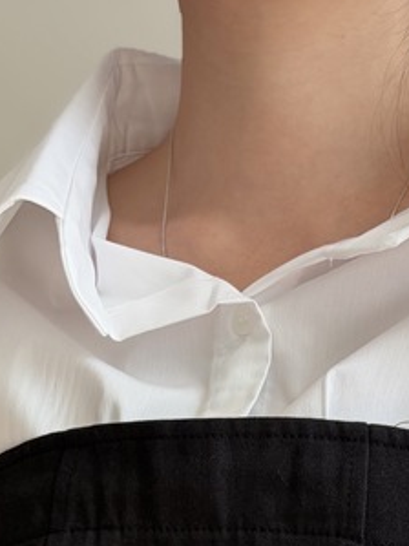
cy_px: 853
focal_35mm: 87
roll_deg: -1.8
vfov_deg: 19.3
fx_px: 1372
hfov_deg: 16.9
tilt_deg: -7.4
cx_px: 296
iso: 50
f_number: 1.6
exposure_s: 1/121
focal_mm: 5.96
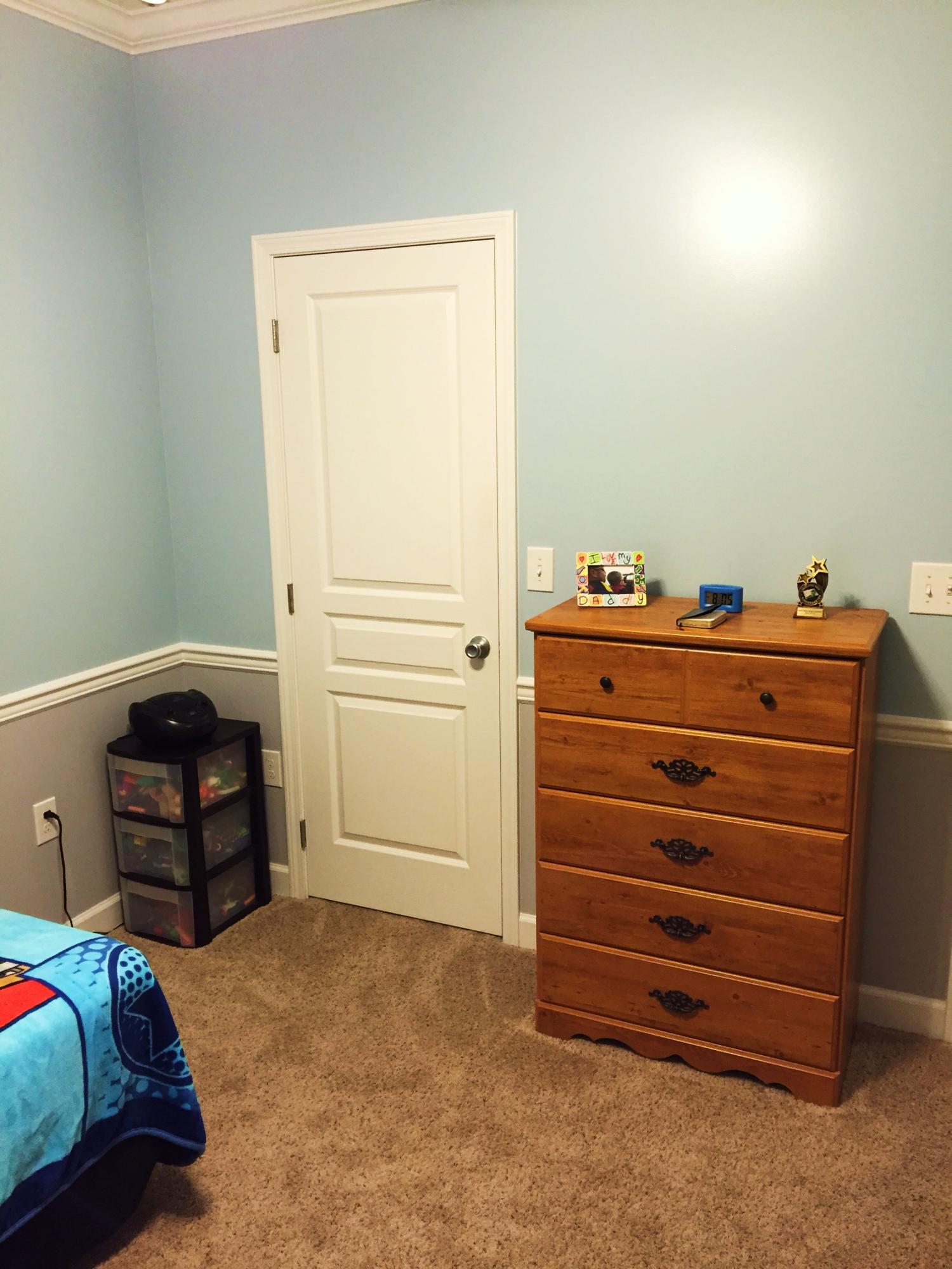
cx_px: 476
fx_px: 1063
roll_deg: +1.1
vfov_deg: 61.7
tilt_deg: -13.0
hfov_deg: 48.2
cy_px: 634
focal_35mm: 29
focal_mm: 4.15
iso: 125
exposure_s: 1/30
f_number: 2.2
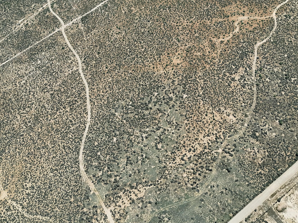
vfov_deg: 41.0
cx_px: 148
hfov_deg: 54.0
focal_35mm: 34
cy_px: 66
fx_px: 293
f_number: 1.7
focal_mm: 6.72
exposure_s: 1/4000
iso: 120
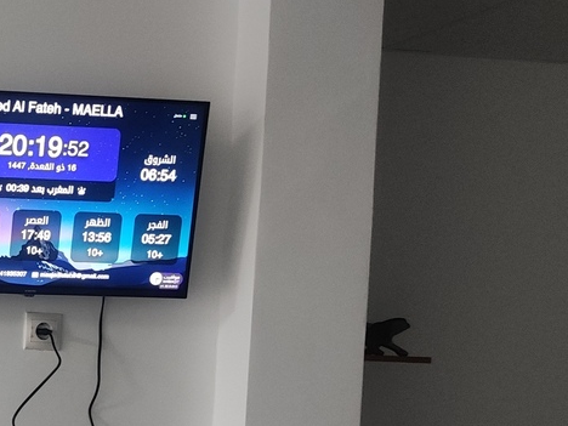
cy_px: 426
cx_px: -237
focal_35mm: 77
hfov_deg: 21.9
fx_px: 1263
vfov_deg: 18.6
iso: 1332
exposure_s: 1/33
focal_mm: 4.7
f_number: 1.79
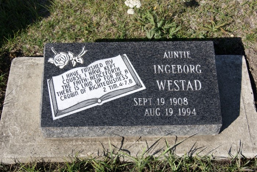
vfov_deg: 25.8
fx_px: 375
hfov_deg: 37.8
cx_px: 128
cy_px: 86
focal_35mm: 52
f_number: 8
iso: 100
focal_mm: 35
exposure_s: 1/200
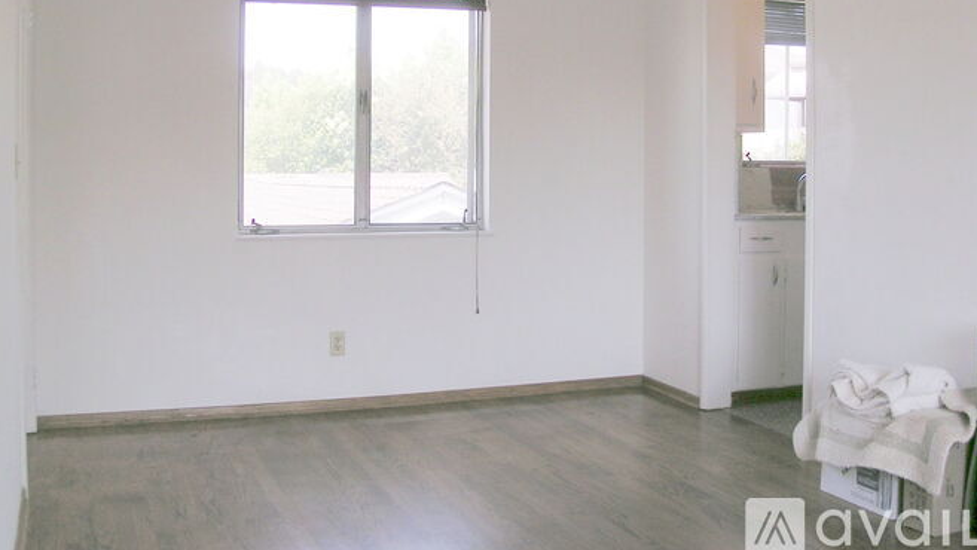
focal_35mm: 42
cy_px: 186
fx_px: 1088
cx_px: 490
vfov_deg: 28.2
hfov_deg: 48.3
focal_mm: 5.8
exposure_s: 1/50
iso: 50
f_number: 5.6
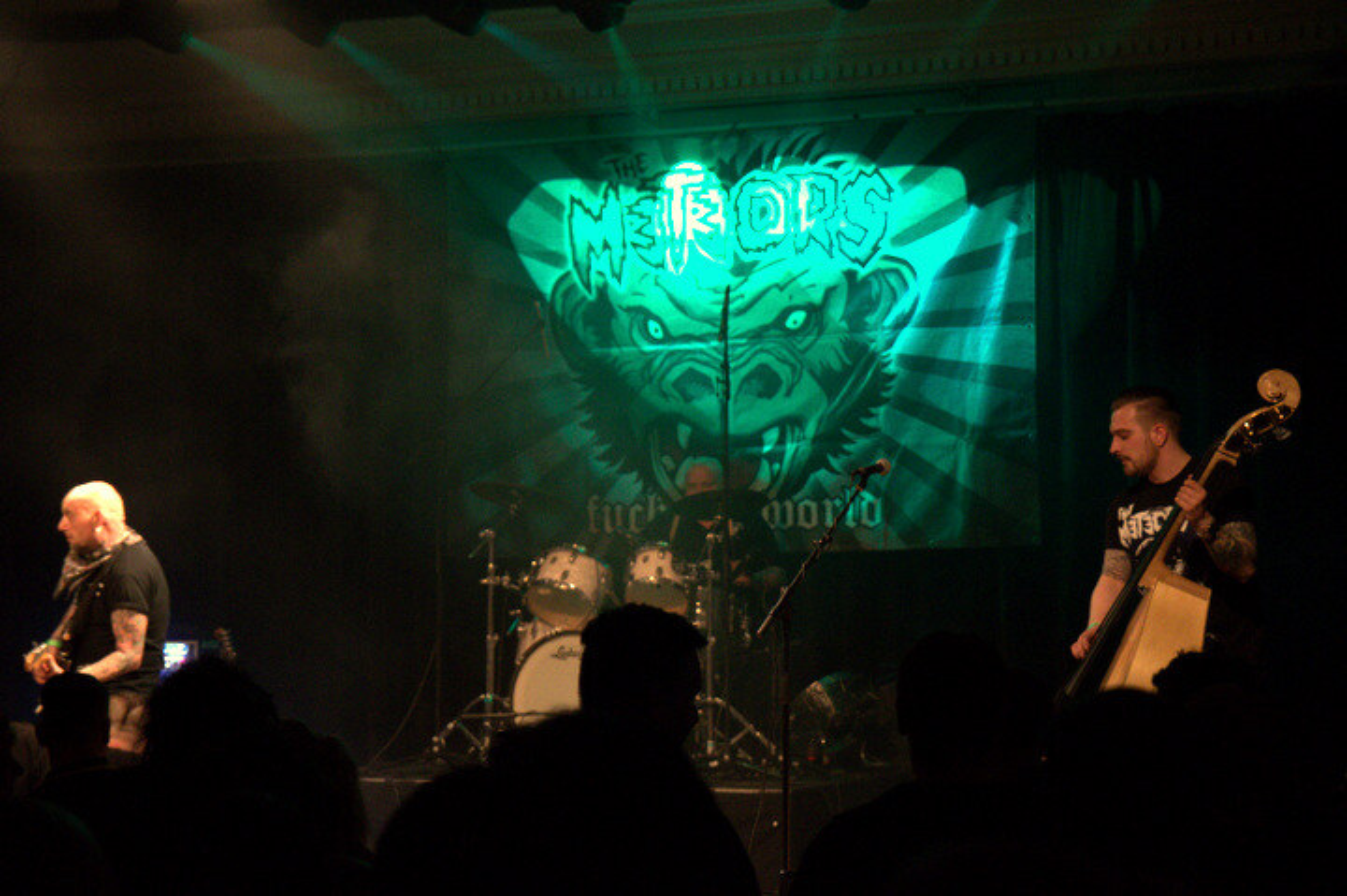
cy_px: 448
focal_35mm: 75
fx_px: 2804
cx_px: 674
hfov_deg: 27.0
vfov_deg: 18.2
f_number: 2.8
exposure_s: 1/80
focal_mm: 50
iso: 3200
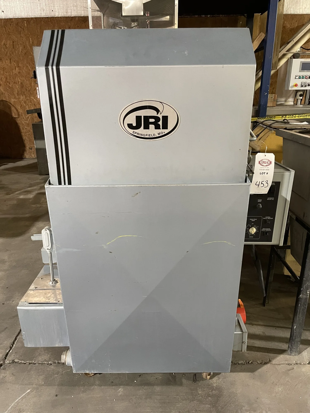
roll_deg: +1.2
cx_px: 155
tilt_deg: -20.1
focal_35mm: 26
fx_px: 310
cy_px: 206
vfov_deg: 67.3
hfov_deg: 53.1
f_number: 1.6
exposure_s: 1/40
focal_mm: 4.2
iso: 500
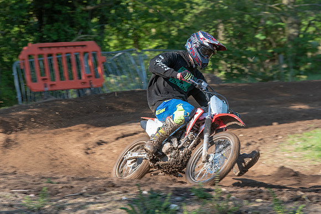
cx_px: 195
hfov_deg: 8.0
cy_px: 97
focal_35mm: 257
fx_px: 2289
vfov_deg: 5.4
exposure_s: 1/160
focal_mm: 200
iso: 200
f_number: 8
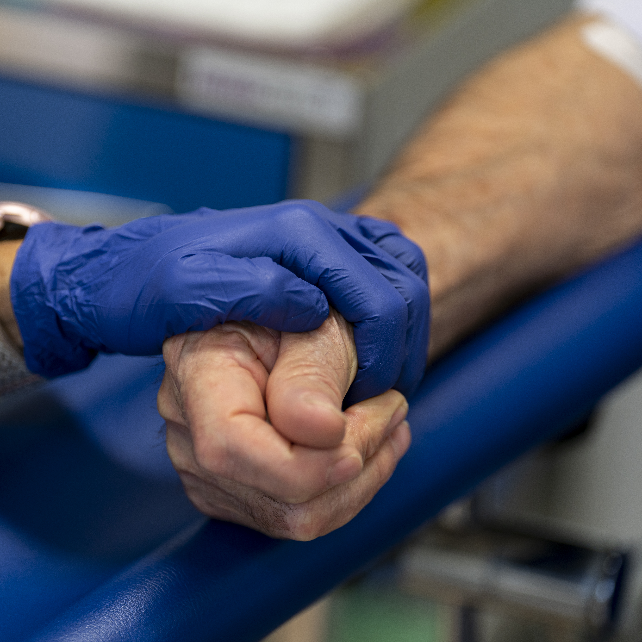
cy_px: 324
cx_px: 270
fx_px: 4385
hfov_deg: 8.4
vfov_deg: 8.4
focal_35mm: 209
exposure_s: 1/125
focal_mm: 162
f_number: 2.8
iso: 400
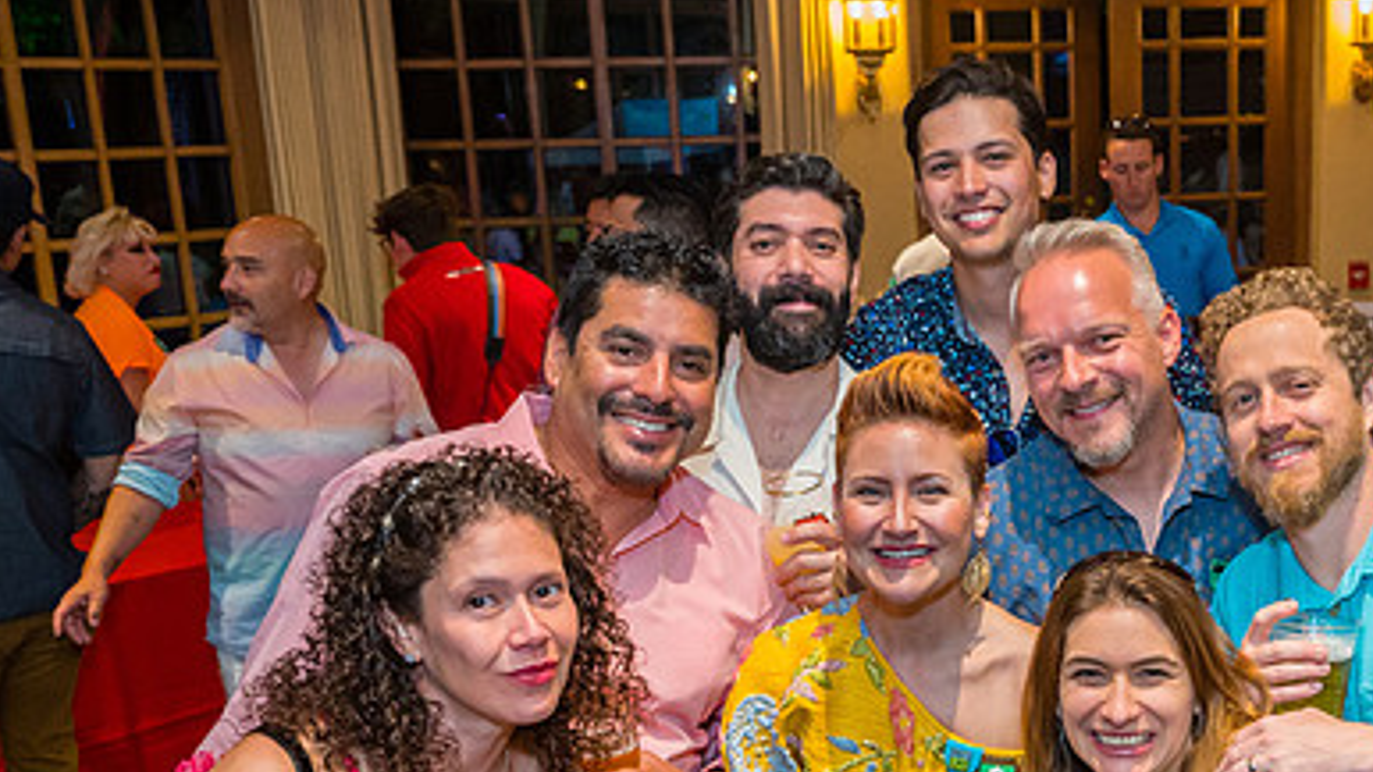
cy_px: 615
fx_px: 1784
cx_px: 1041
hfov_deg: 40.8
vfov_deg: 24.0
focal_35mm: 49
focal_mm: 27
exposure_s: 1/160
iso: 3200
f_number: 4
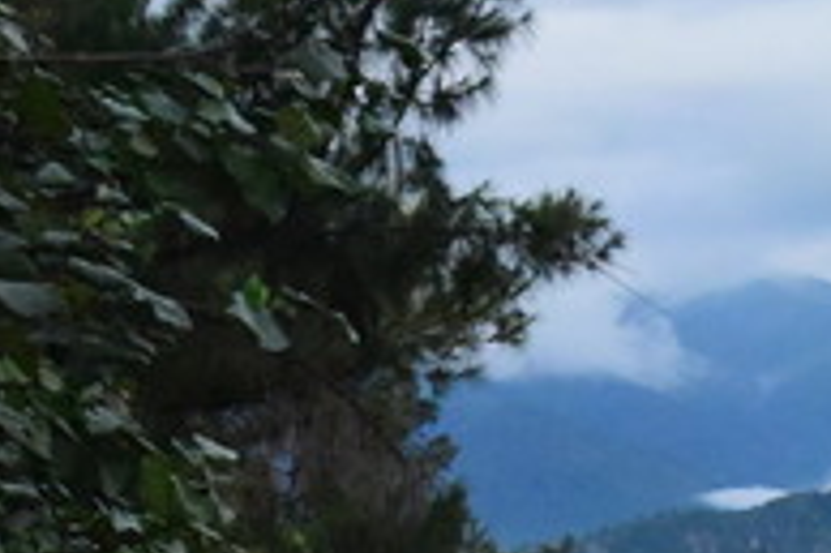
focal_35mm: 282
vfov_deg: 4.8
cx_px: 977
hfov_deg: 7.3
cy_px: 847
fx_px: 6504
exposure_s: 1/3200
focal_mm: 70
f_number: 14
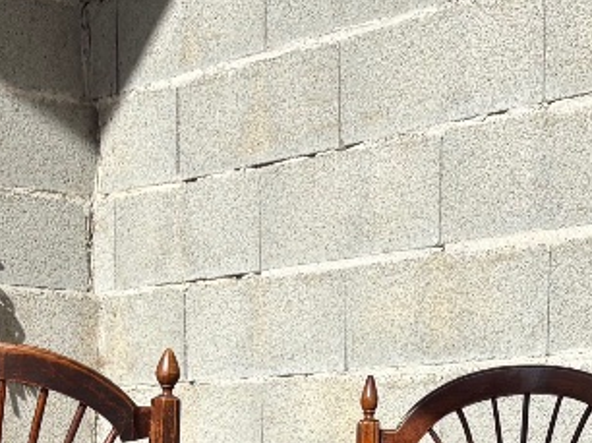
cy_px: 731
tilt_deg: -8.1
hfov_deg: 19.3
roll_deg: -0.4
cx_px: 282
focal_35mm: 102
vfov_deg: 13.4
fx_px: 1743
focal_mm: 5.96
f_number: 1.6
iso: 50
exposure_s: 1/3448
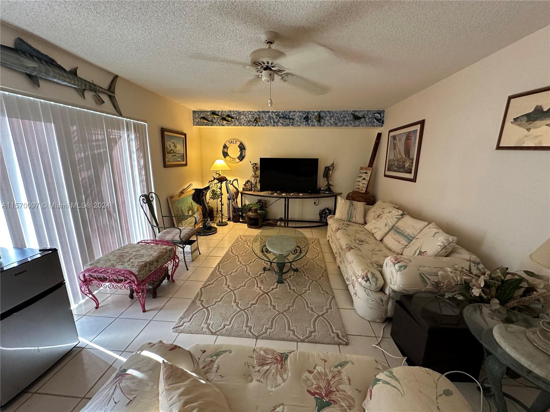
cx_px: 275
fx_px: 222
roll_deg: -0.9
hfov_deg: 102.1
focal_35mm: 14
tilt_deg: -12.2
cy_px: 206
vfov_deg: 85.7
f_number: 2.2
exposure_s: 1/60
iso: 400
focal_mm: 2.22
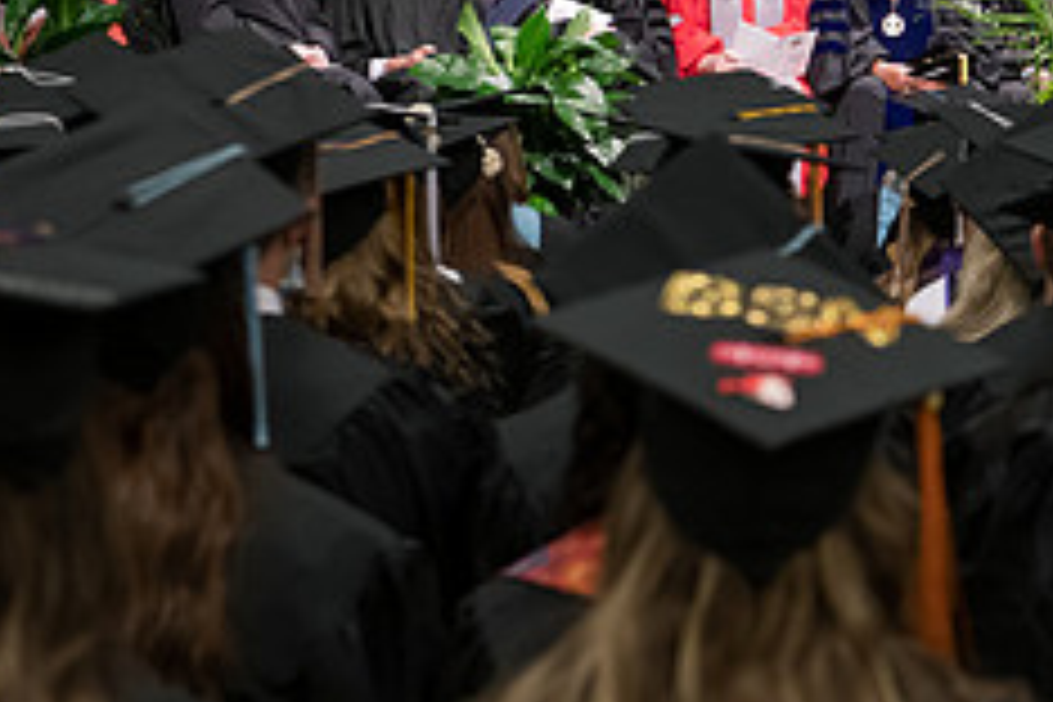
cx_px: 1278
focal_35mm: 149
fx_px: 4358
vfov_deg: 9.2
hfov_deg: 13.4
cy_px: 133
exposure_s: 1/200
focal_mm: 60
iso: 1000
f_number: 4
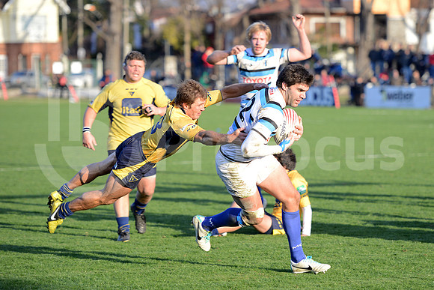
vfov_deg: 9.5
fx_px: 1748
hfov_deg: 14.2
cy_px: 145
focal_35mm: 145
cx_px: 217
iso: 320
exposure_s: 1/500
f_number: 2.8
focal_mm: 145
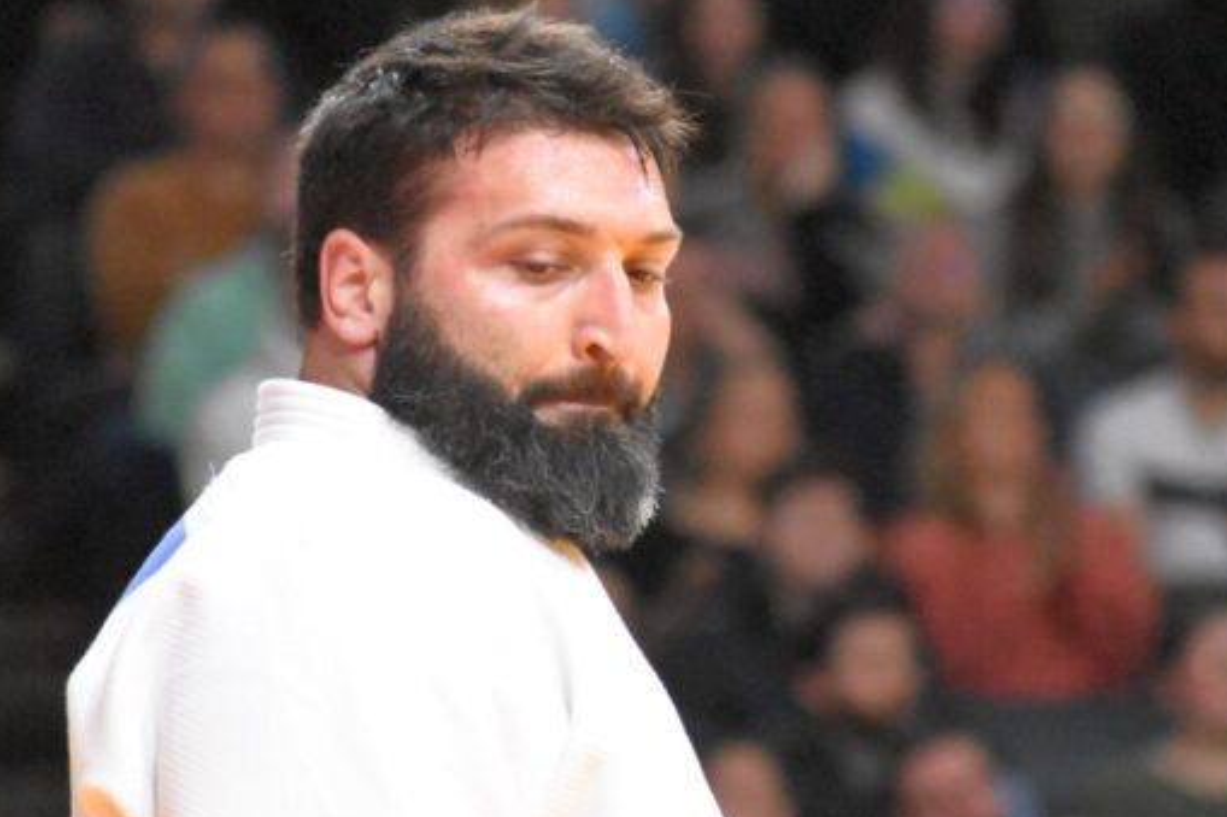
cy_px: 443
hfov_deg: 4.1
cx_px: 607
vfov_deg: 2.8
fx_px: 16967
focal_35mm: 498
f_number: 7.1
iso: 12800
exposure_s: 1/640
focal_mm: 220
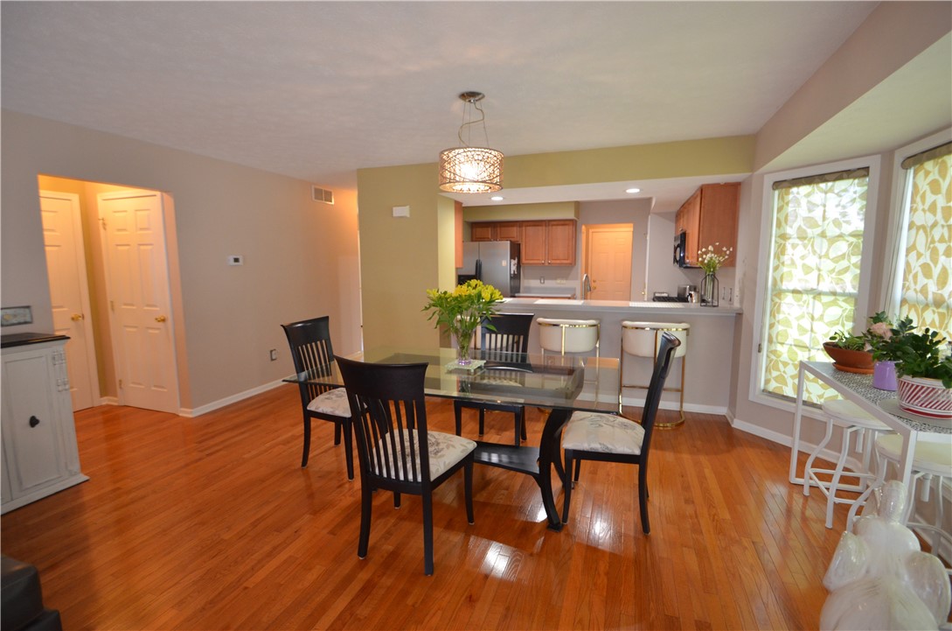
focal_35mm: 15
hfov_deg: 100.5
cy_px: 316
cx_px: 476
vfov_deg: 77.1
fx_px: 396
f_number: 3.5
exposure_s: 1/60
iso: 900
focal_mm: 10
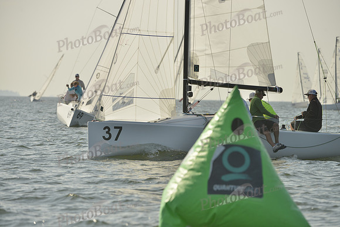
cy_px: 114
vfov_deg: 4.9
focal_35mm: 280
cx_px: 170
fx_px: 2645
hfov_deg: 7.4
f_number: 7.1
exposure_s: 1/1600
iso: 280
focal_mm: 280
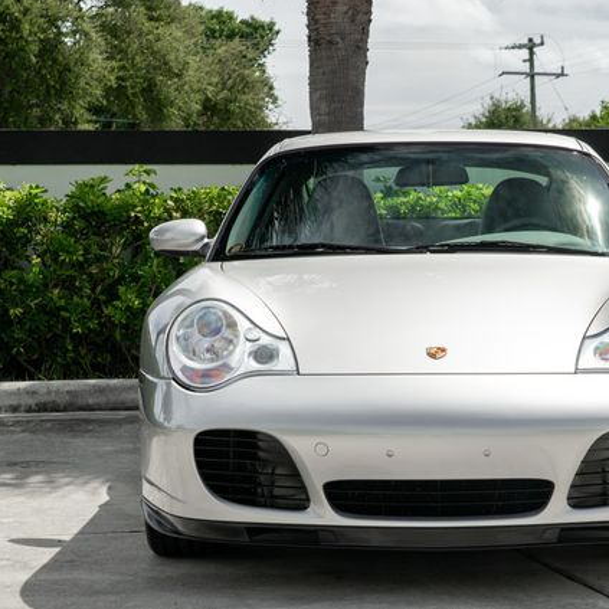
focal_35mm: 112
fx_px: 2229
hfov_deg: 15.5
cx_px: 435
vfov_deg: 15.5
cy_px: 363
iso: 200
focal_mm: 57
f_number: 8
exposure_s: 1/160
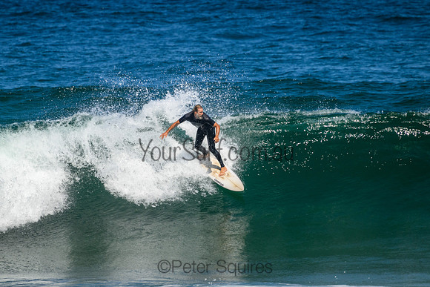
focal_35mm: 920
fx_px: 10995
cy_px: 123
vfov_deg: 1.5
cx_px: 184
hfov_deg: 2.2
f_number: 11
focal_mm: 800
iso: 1000
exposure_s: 1/2000
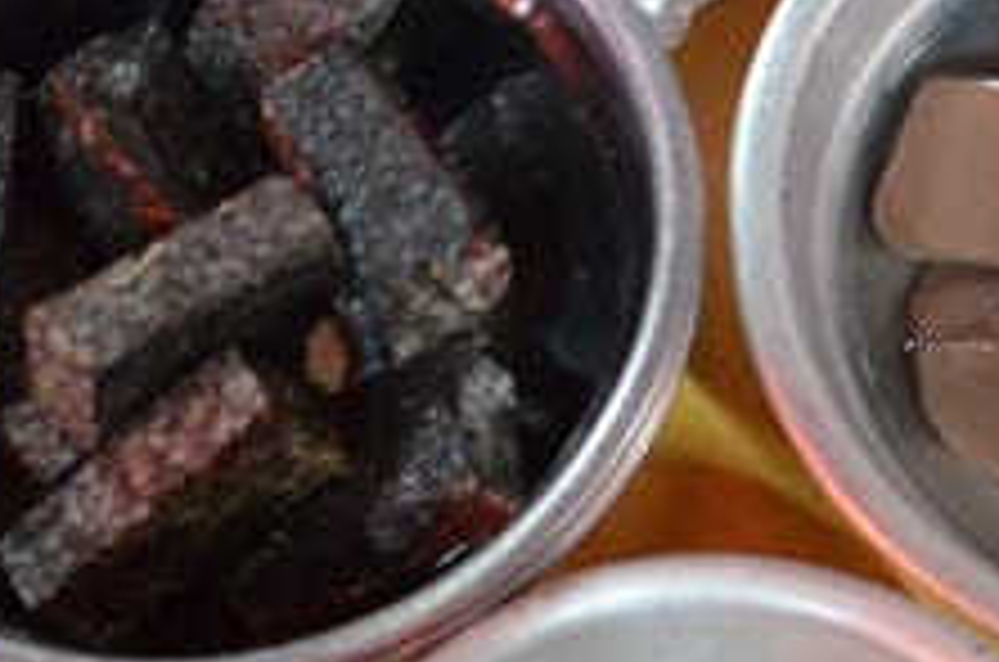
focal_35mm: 151
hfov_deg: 13.5
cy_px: 439
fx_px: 4193
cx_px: 760
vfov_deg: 9.0
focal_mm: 35
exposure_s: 1/15
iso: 3200
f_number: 2.8
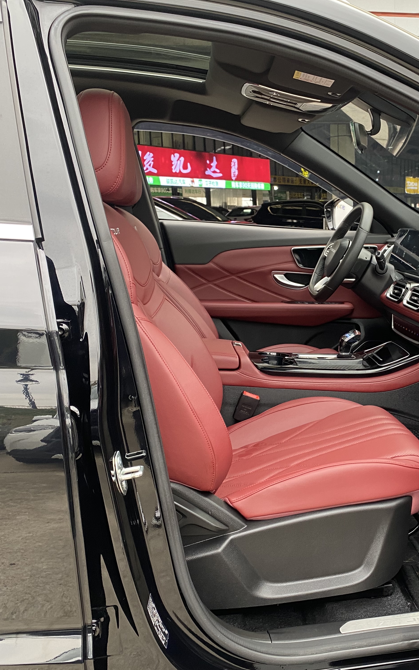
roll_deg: +0.3
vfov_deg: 52.7
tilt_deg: -10.2
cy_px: 335
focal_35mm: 37
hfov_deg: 33.5
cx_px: 334
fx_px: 676
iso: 125
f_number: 1.8
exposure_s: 1/82
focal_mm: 4.25
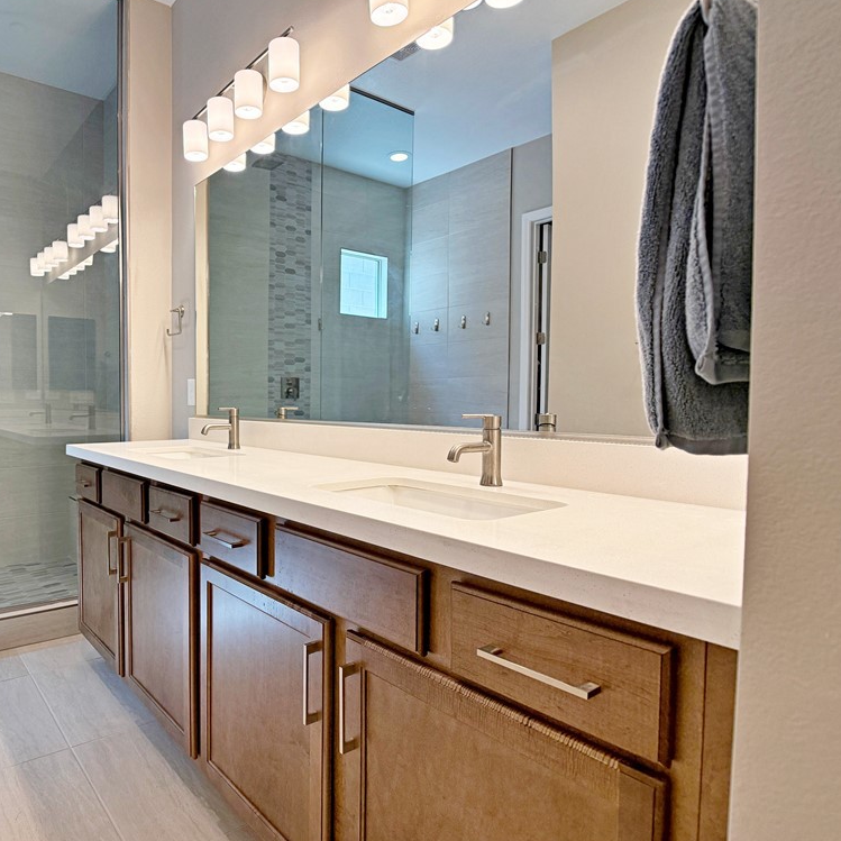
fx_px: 797
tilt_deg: -0.7
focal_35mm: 29
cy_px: 419
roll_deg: +1.4
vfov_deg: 55.6
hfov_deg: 54.8
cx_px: 300
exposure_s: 1/235
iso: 200
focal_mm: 6.76
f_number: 1.78
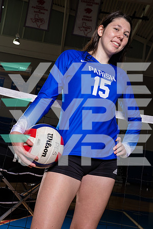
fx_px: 280
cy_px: 114
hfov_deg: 30.5
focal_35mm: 44
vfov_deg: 44.5
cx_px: 76
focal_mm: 44
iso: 400
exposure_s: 1/250
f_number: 8
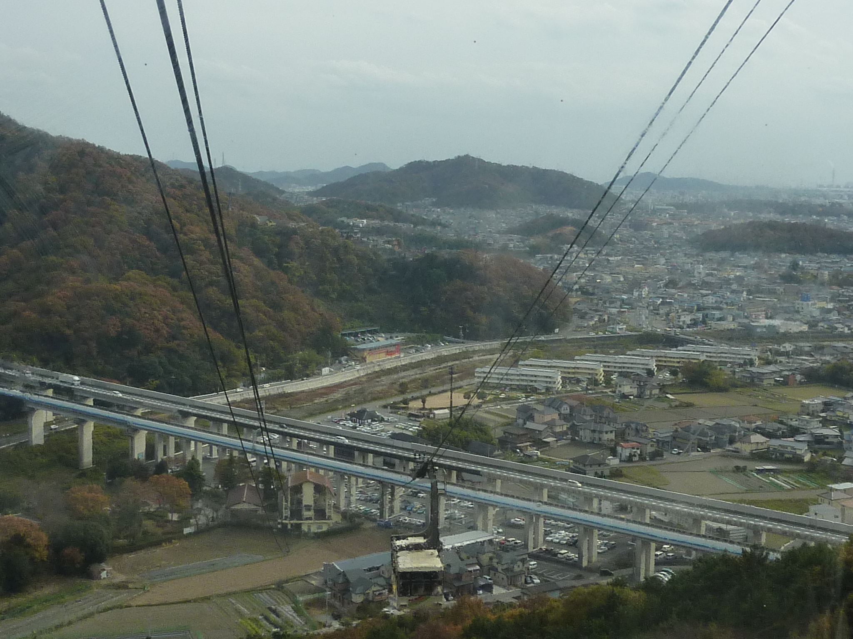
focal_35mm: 55
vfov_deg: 26.6
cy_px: 320
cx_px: 426
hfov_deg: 34.9
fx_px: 1355
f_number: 4.5
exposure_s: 1/500
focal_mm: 5
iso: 125
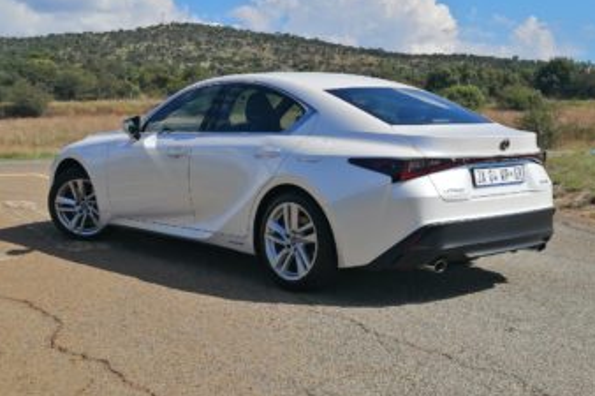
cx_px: 302
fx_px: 859
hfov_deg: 38.2
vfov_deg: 26.0
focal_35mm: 52
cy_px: 189
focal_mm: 3.62
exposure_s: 1/2421
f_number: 1.8
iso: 50
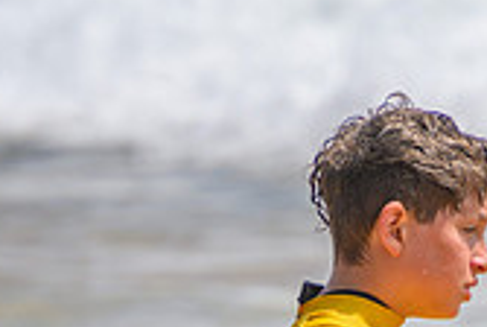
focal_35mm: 1443
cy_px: 508
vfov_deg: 1.0
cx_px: 579
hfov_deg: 1.4
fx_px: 19555
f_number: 5.6
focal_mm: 400
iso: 450
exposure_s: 1/2000
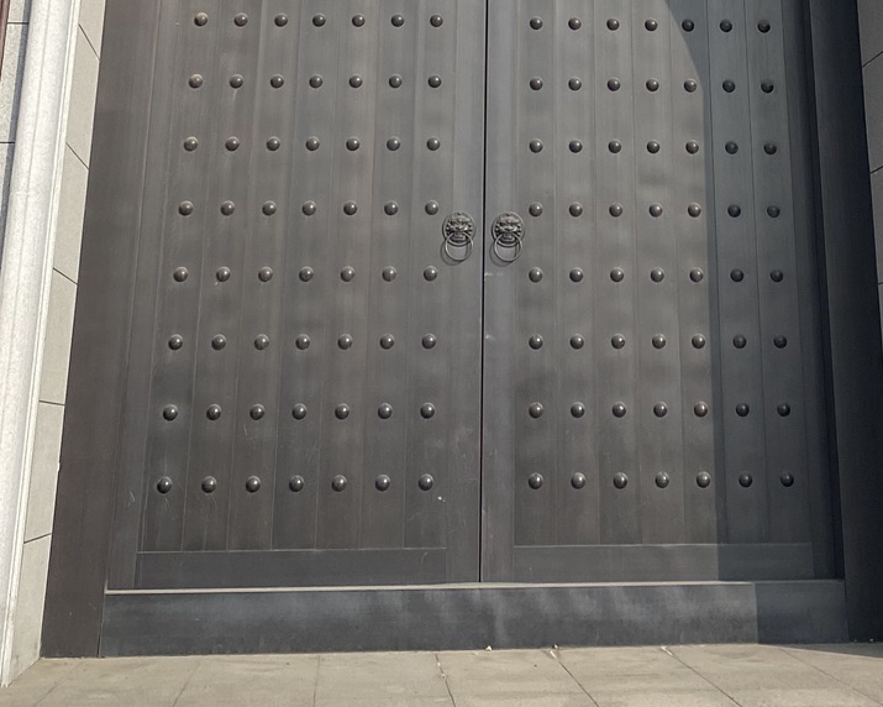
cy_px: -446
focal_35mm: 71
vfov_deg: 18.3
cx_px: 540
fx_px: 1855
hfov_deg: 26.7
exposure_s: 1/3125
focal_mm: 4.25
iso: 32
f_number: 1.8
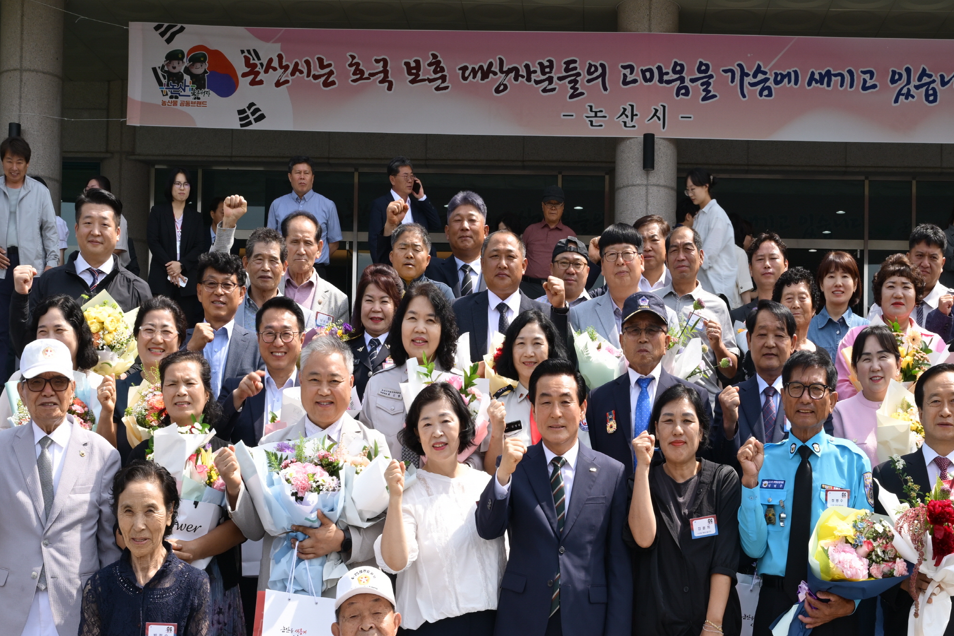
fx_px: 1430
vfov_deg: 24.5
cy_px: 547
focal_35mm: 54
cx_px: 578
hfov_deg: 36.7
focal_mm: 27.5
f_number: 8
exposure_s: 1/200
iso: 125
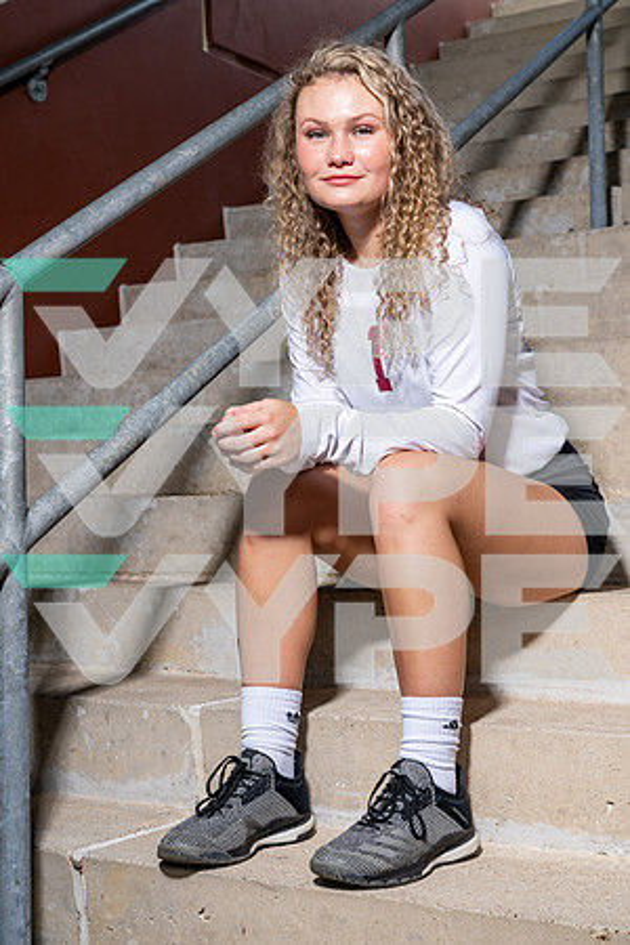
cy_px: 472
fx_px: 1417
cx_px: 315
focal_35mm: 54
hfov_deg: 25.1
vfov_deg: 36.9
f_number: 8
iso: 100
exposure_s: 1/125
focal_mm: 54
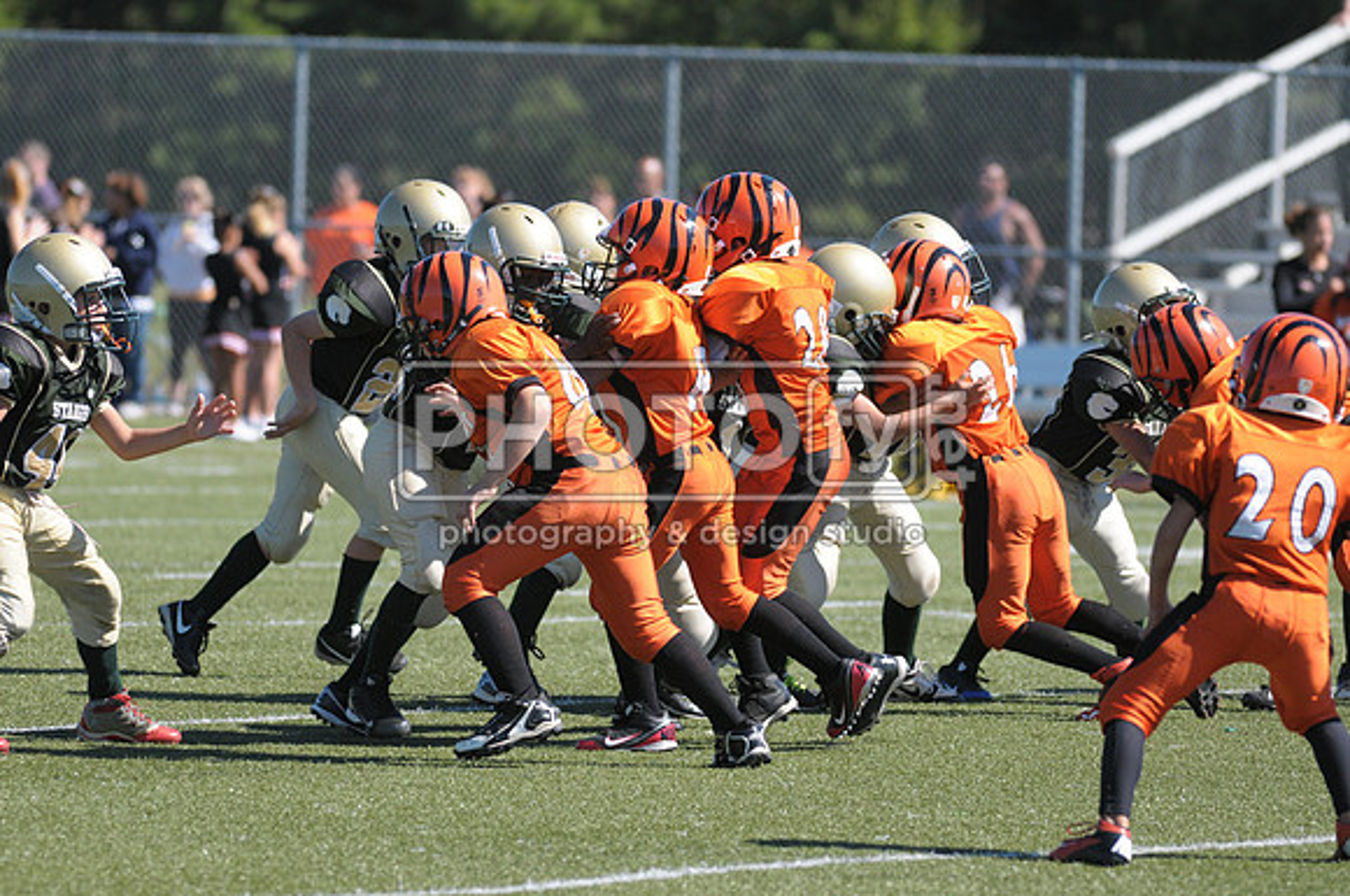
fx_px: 11796
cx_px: 675
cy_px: 448
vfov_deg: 4.4
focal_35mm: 315
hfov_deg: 6.6
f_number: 4
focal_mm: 210
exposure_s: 1/3200
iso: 640
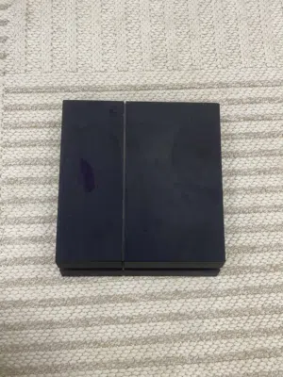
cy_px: 188
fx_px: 283
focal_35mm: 26
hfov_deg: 53.1
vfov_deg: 67.3
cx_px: 142
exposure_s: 1/50
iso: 100
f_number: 1.8
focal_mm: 4.25
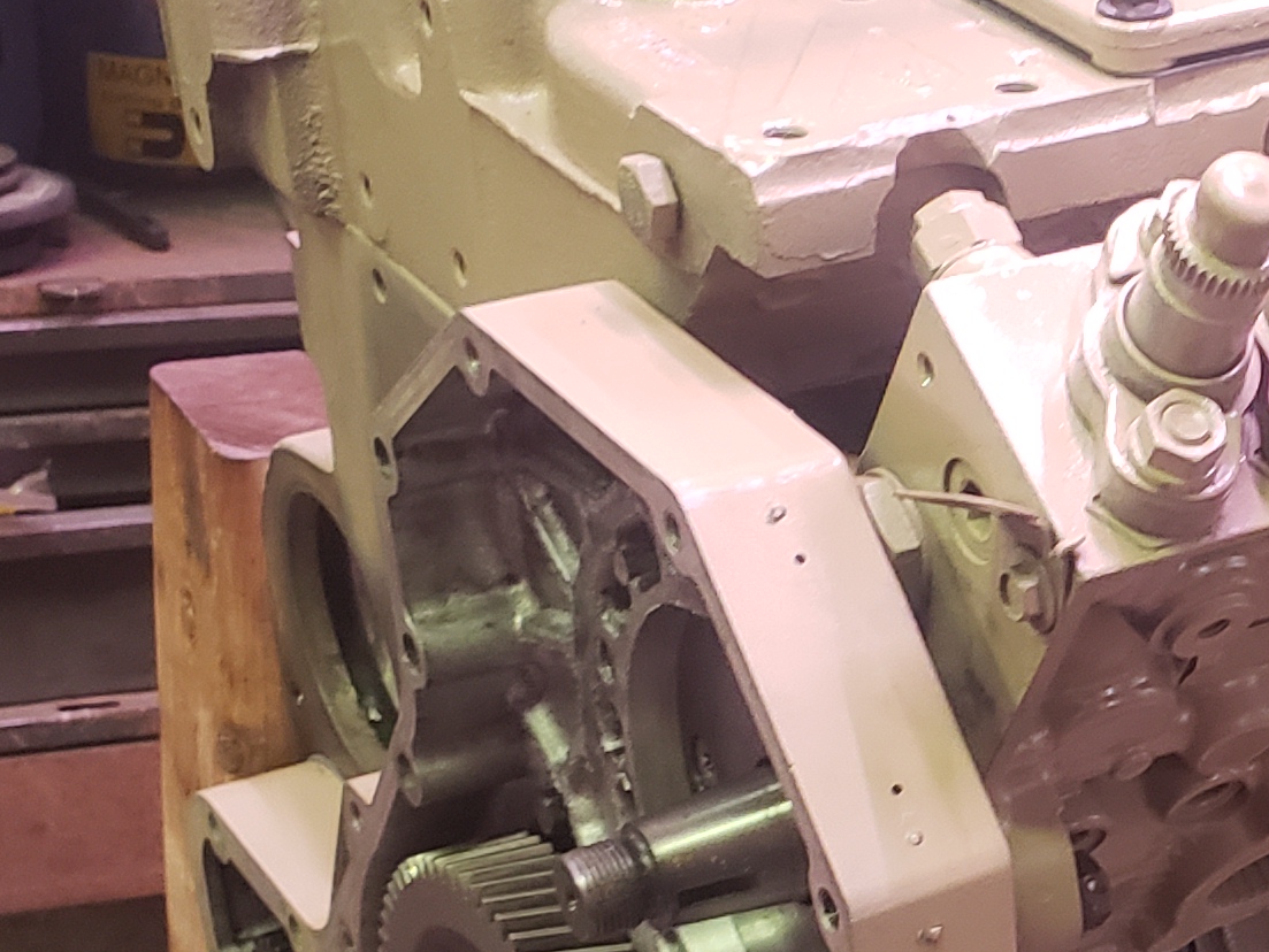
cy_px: 738
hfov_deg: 19.5
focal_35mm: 95
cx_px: 1482
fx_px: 3484
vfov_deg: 15.5
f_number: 1.5
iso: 250
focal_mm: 4.3
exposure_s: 1/30
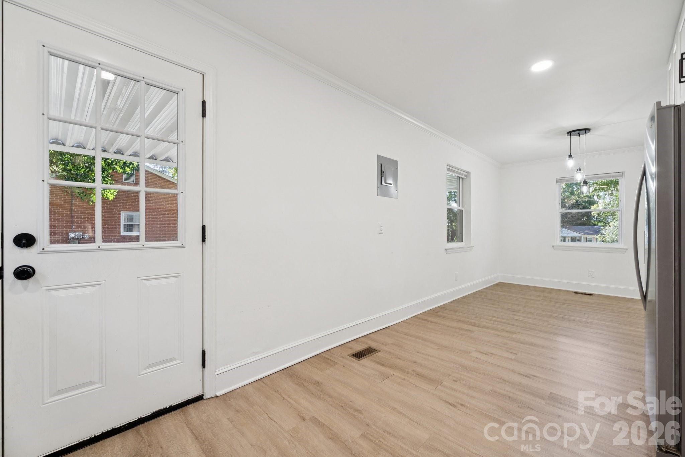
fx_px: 266
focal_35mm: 14
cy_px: 228
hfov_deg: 104.3
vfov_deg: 81.2
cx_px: 342
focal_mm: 14
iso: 160
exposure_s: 1/20
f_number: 7.1
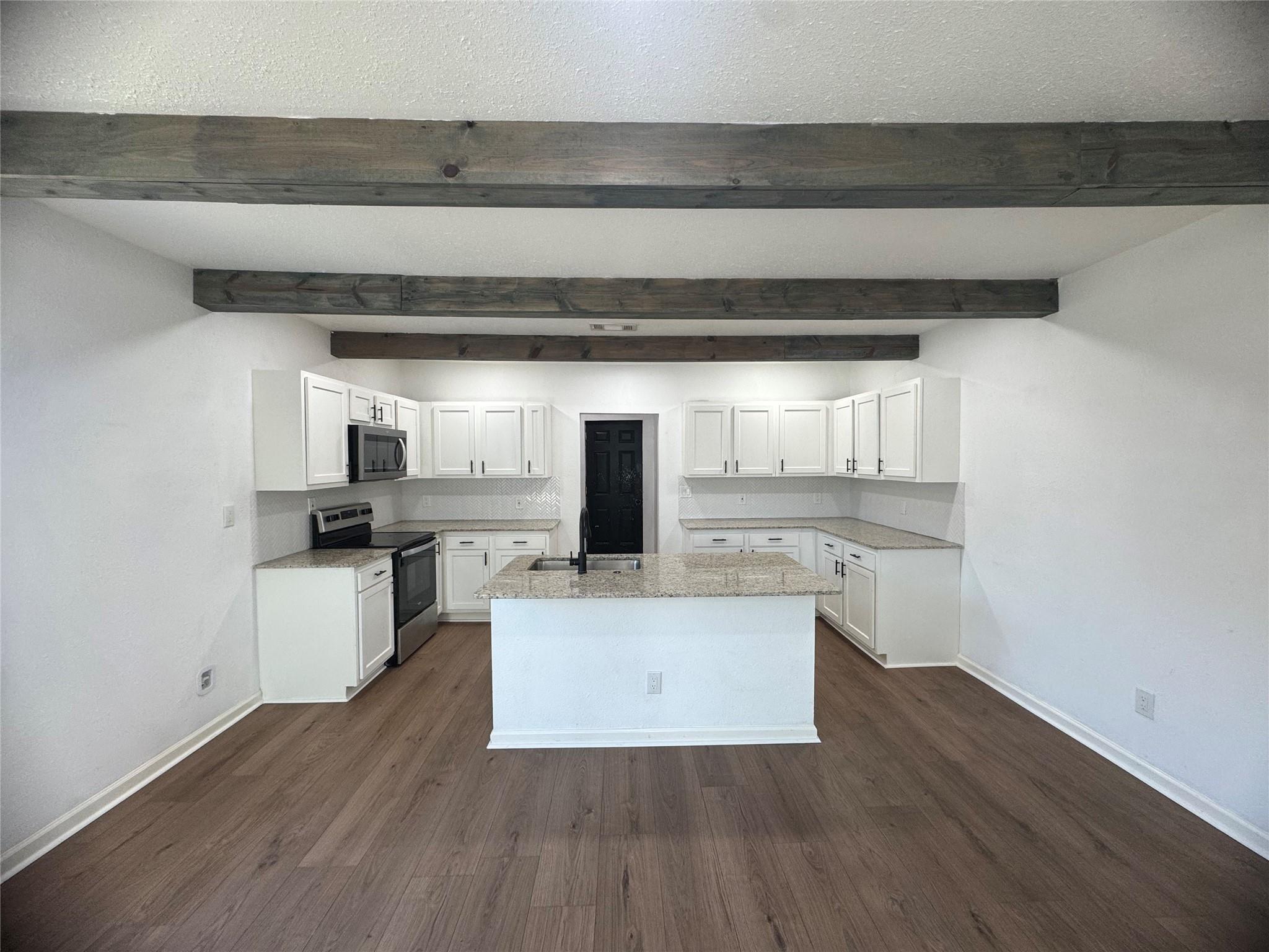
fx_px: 513
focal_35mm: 14
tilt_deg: -1.5
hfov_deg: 102.1
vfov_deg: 85.7
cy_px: 476
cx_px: 634
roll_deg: -0.3
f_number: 2.2
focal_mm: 2.22
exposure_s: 1/120
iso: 160
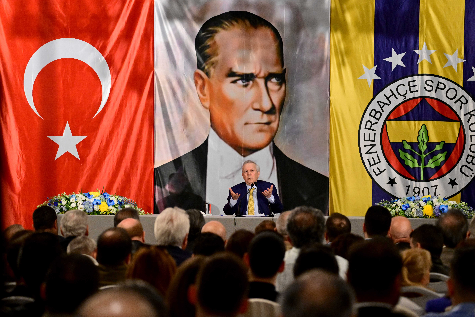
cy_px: 158
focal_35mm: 125
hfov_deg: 16.4
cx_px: 238
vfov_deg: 11.0
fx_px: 1649
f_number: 4.5
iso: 5000
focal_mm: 125
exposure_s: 1/200
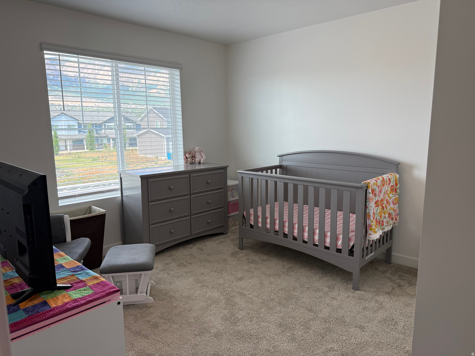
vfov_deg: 56.8
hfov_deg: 71.6
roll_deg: +0.8
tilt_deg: -8.5
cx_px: 238
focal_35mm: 24
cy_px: 178
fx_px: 329
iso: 100
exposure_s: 1/307
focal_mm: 6.76
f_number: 1.78
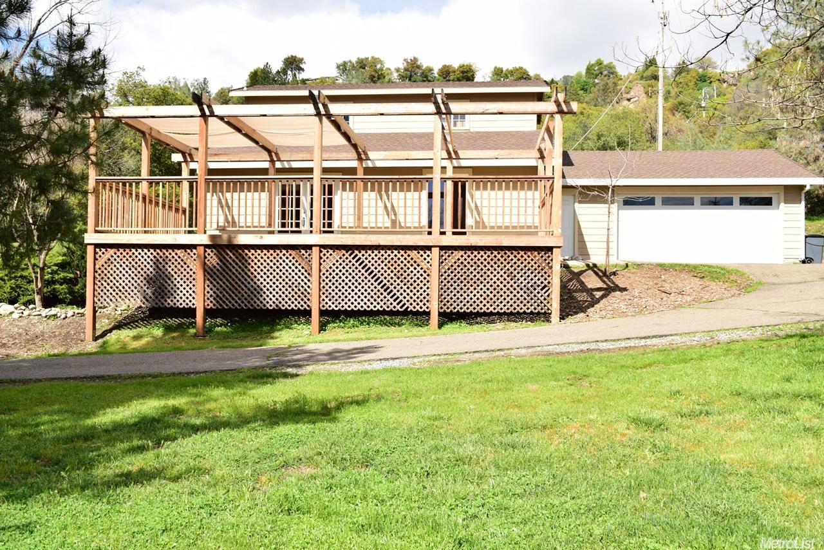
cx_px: 412
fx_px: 824
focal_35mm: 36
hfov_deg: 53.1
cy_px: 275
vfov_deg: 36.9
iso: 100
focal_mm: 24
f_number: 7.1
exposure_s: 1/200
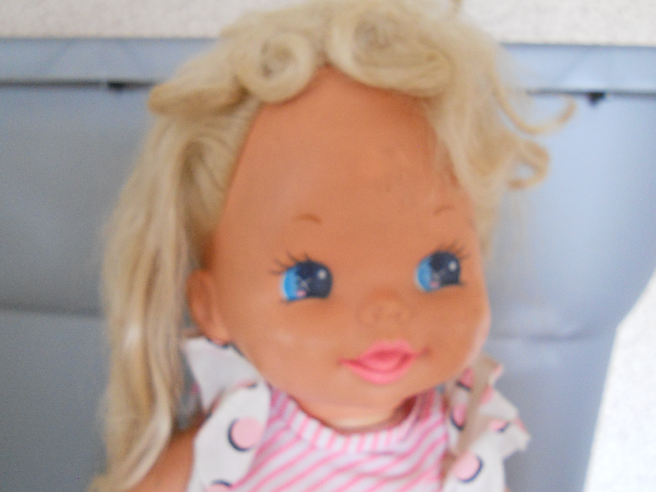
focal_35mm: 33
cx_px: 328
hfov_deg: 55.4
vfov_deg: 42.9
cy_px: 245
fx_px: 625
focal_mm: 5.8
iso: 400
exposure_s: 1/25
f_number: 3.5
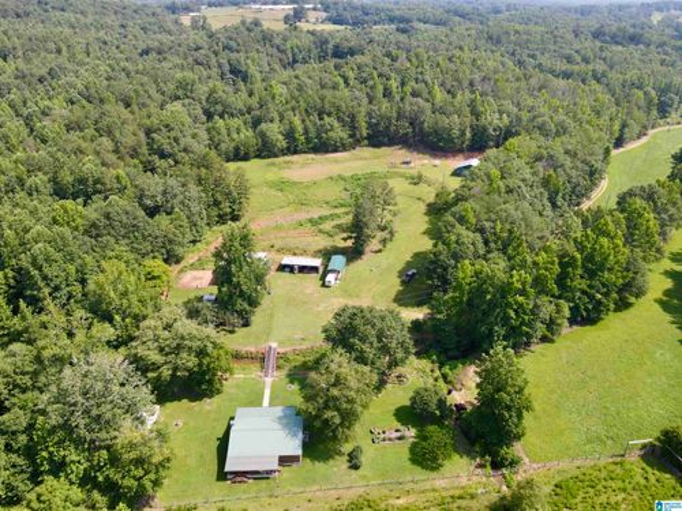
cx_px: 341
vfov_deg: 56.8
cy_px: 256
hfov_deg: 71.6
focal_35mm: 24
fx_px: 473
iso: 100
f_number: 2.8
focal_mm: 4.5
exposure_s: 1/250
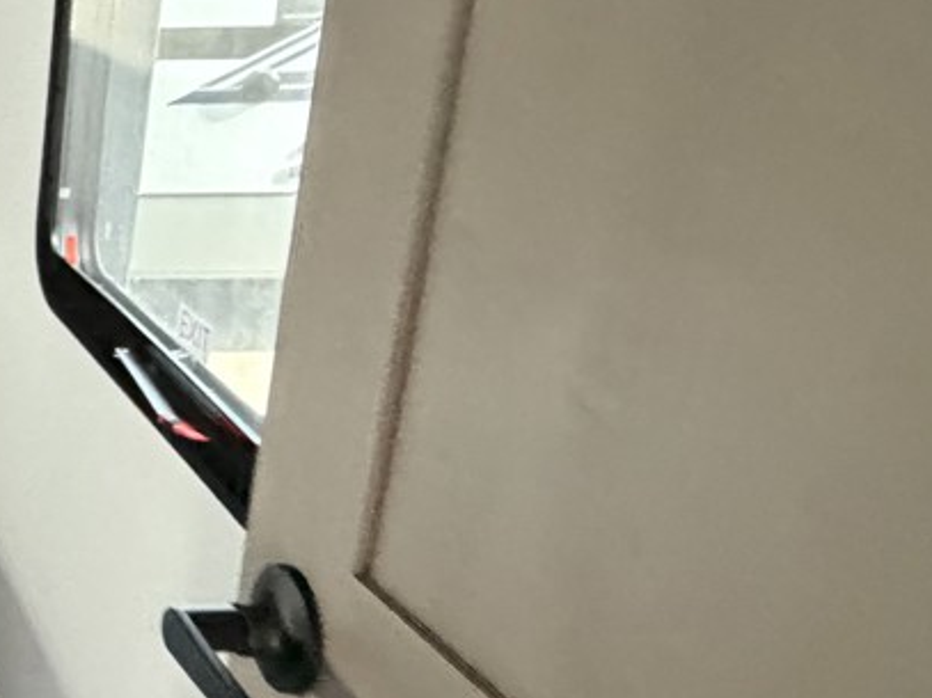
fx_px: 1480
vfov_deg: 26.5
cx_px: -508
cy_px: 405
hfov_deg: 25.3
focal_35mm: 55
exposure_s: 1/60
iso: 640
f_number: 2.2
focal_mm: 2.22
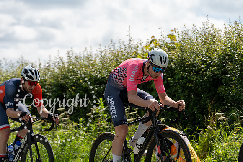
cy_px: 81
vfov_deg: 10.6
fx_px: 871
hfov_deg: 15.9
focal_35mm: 129
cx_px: 122
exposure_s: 1/1000
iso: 100
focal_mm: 129
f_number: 5
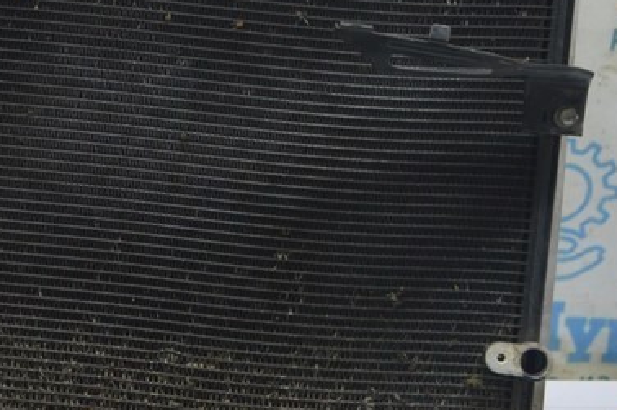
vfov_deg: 15.9
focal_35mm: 85
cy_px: 141
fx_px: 1461
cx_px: -38
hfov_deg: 22.7
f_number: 5.6
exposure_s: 1/20
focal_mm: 21
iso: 400
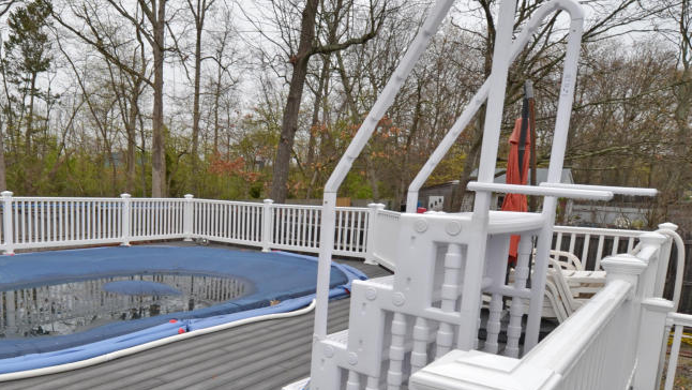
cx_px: 204
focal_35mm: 28
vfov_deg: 40.8
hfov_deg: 65.1
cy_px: 274
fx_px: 514
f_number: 7.1
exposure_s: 1/160
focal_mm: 10
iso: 100
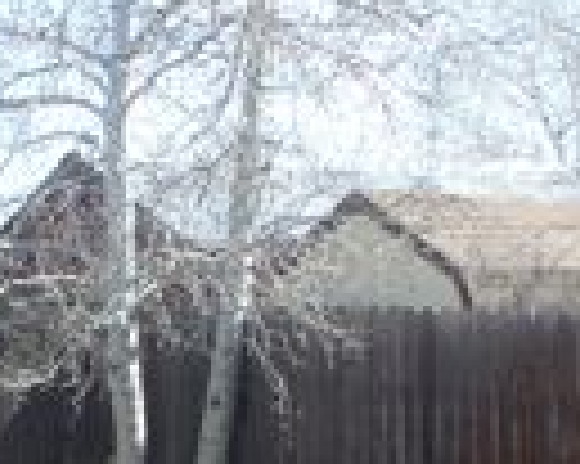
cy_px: 734
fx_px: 2161
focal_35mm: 126
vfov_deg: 11.6
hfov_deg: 15.3
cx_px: 234
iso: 80
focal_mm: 6.1
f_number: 2.8
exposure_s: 1/400
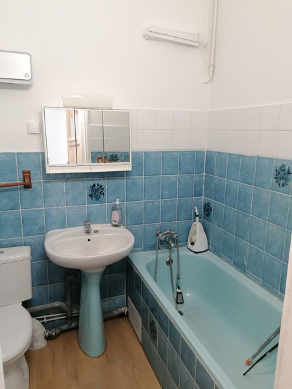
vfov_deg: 65.3
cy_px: 194
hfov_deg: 51.4
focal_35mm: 27
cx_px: 146
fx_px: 304
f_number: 1.8
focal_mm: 4.75
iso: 250
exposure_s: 1/33.3
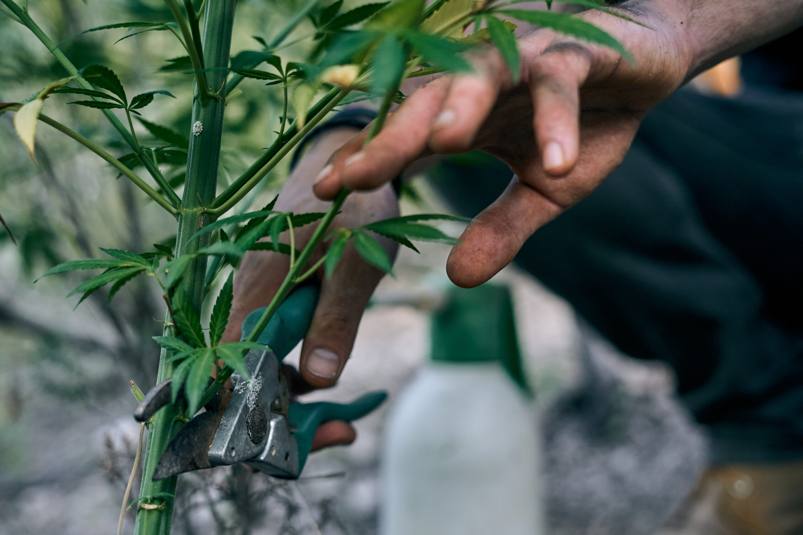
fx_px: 1115
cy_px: 268
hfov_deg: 39.6
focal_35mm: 50
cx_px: 402
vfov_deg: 27.0
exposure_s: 1/320
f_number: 2.8
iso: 800
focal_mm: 50
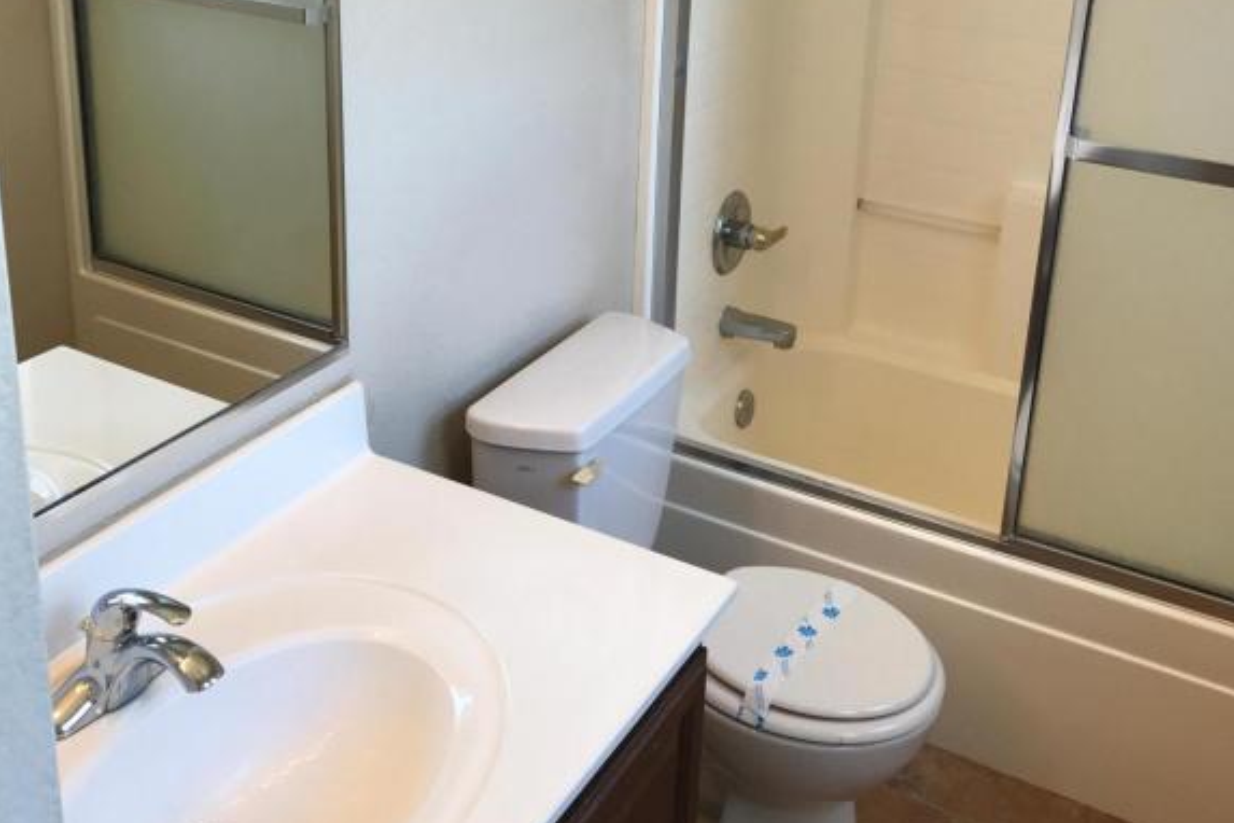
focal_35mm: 39
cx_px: 616
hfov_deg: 49.6
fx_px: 1337
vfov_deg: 33.4
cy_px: 181
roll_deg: -1.7
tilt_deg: -18.3
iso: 40
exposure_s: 1/120
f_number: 1.8
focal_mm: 3.99
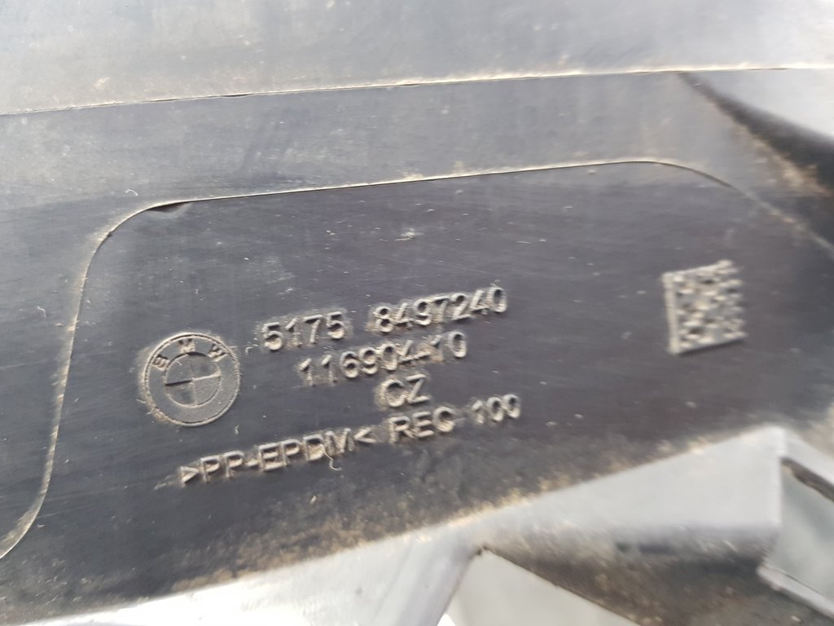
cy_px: 313
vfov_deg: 53.1
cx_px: 417
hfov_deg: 67.3
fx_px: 626
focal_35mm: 26
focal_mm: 4.2
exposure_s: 1/25
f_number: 1.7
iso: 250
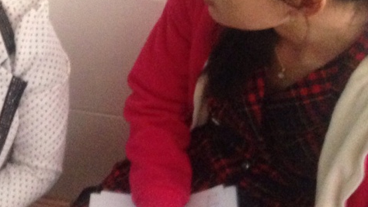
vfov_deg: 12.5
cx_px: -127
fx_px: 947
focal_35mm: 97
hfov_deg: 20.0
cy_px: 108
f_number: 2.4
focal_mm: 4.12
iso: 500
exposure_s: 1/15
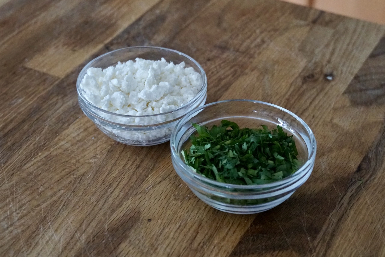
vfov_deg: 22.6
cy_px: 128
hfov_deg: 33.4
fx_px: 642
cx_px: 192
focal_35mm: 60
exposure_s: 1/80
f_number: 4.5
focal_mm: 40
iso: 6400
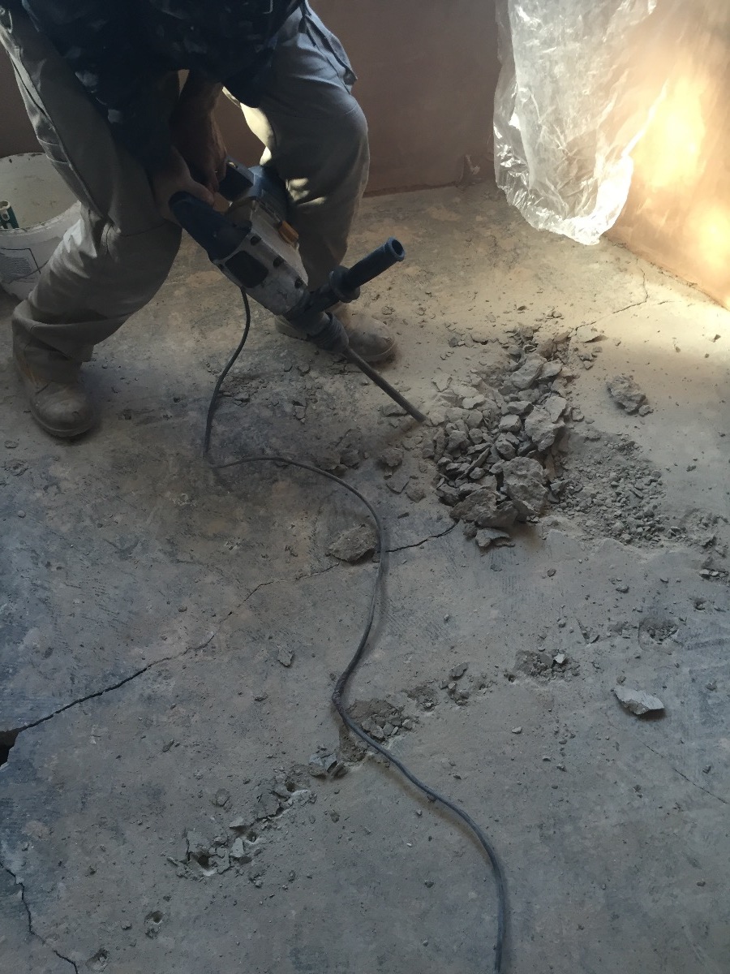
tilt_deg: -54.0
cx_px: 365
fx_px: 815
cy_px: 487
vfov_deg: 61.7
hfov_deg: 48.2
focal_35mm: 29
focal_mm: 4.15
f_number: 2.2
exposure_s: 1/33
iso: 80
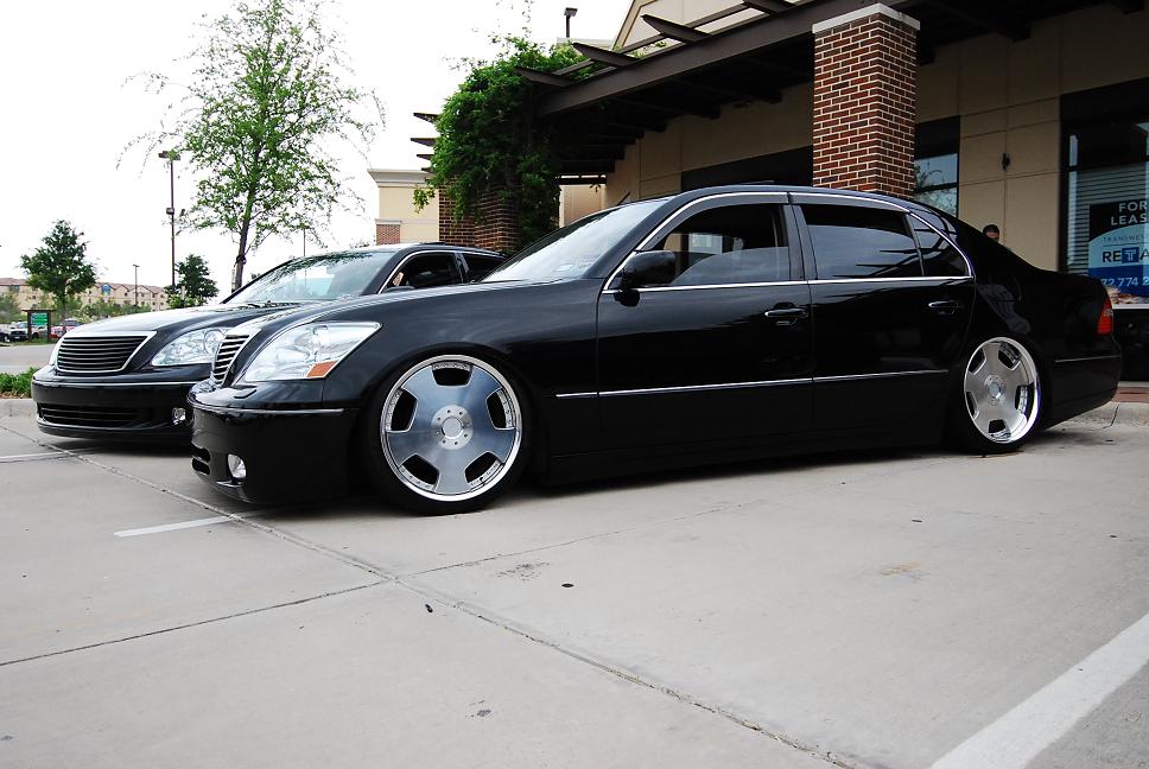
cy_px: 384
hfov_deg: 67.3
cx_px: 574
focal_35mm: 27
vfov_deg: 48.0
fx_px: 863
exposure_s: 1/2000
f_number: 5
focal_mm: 18
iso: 800
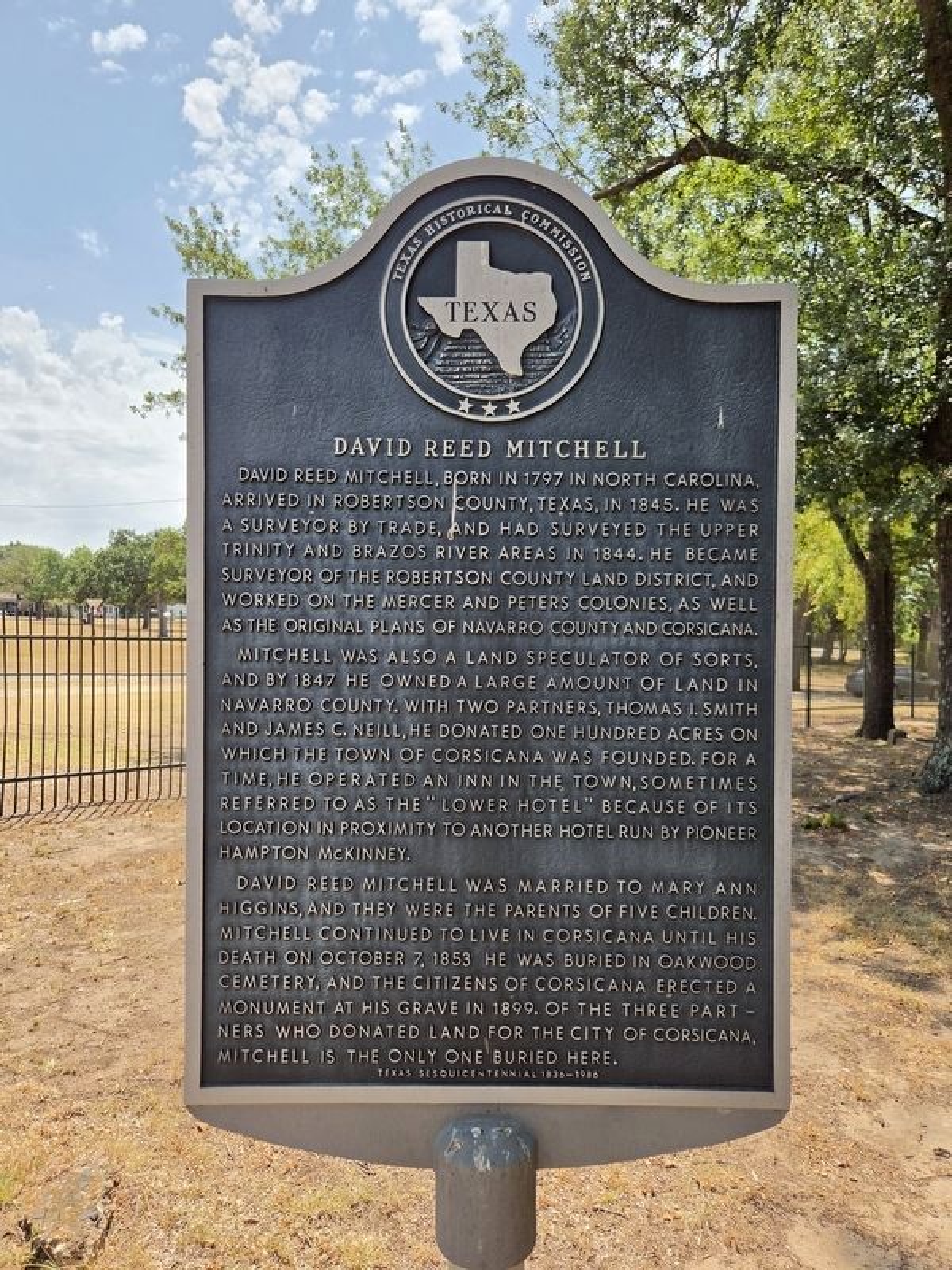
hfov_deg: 58.9
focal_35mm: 23
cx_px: 476
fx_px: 843
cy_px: 635
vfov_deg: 73.9
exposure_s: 1/3819
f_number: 1.8
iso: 80
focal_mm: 5.4
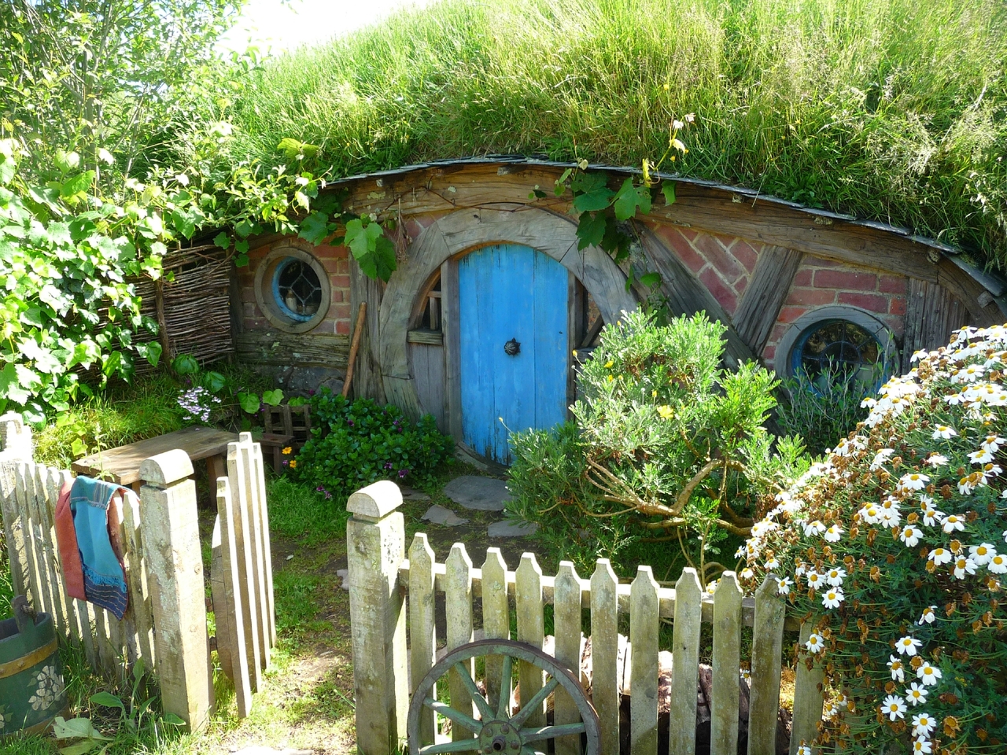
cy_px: 378
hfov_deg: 63.4
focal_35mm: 28
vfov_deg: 49.7
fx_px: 815
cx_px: 504
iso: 100
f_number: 3.3
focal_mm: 4.7
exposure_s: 1/125
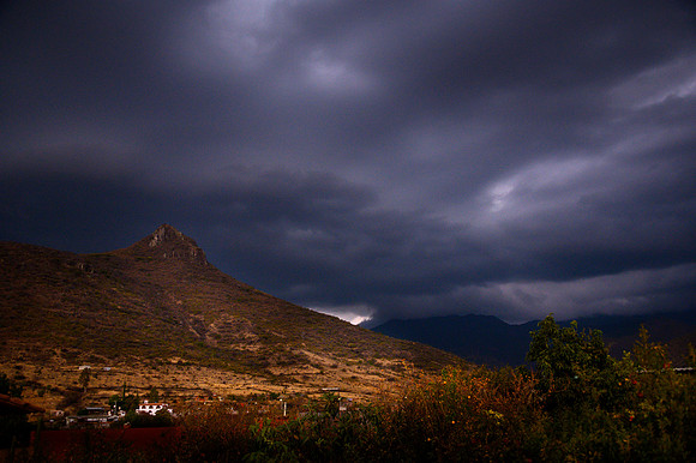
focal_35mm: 32
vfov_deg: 41.1
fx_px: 618
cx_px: 348
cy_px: 232
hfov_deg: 58.7
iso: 1250
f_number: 4.5
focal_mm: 32
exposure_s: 1/50
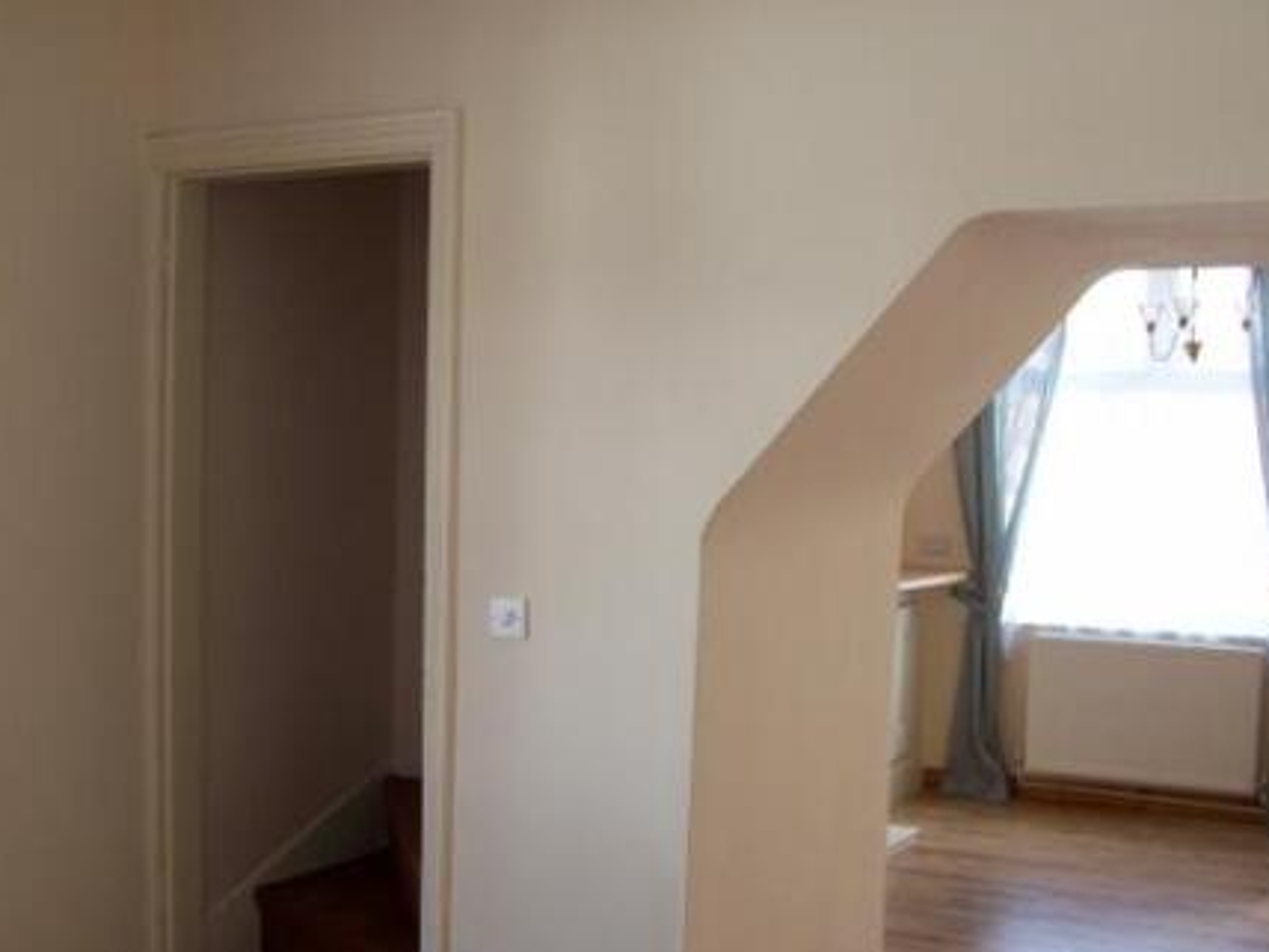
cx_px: 517
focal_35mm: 49
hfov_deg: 38.8
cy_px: 577
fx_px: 1796
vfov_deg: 29.6
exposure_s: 1/64
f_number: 2.7
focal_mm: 6
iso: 80
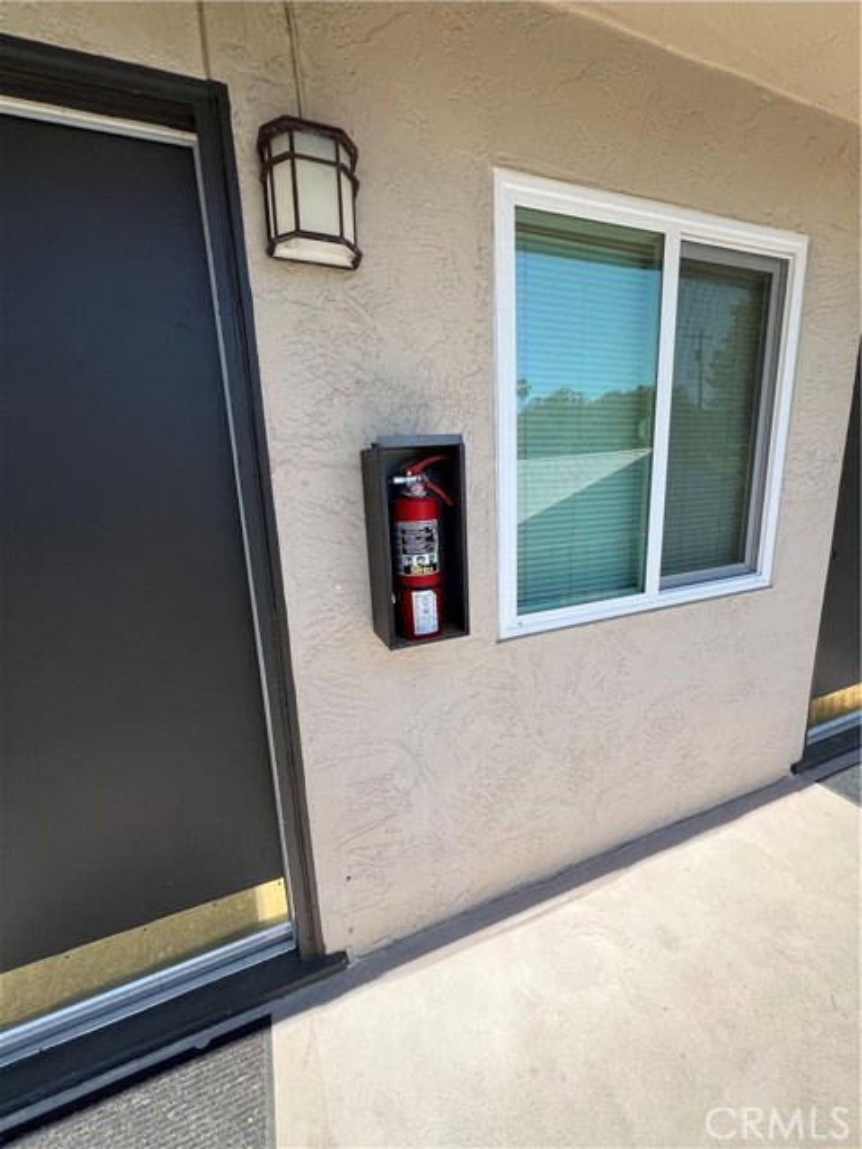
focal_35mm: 13
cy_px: 574
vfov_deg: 106.2
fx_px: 432
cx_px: 431
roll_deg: +3.0
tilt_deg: -8.5
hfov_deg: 89.9
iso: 32
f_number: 1.8
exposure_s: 1/550
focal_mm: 1.57
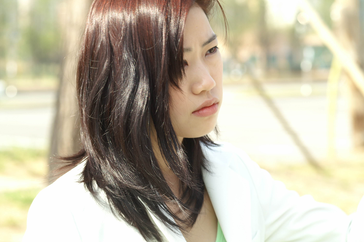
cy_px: 121
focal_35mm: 120
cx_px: 182
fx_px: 1212
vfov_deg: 11.4
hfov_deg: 17.1
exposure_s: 1/125
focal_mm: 80
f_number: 6.3
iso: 100
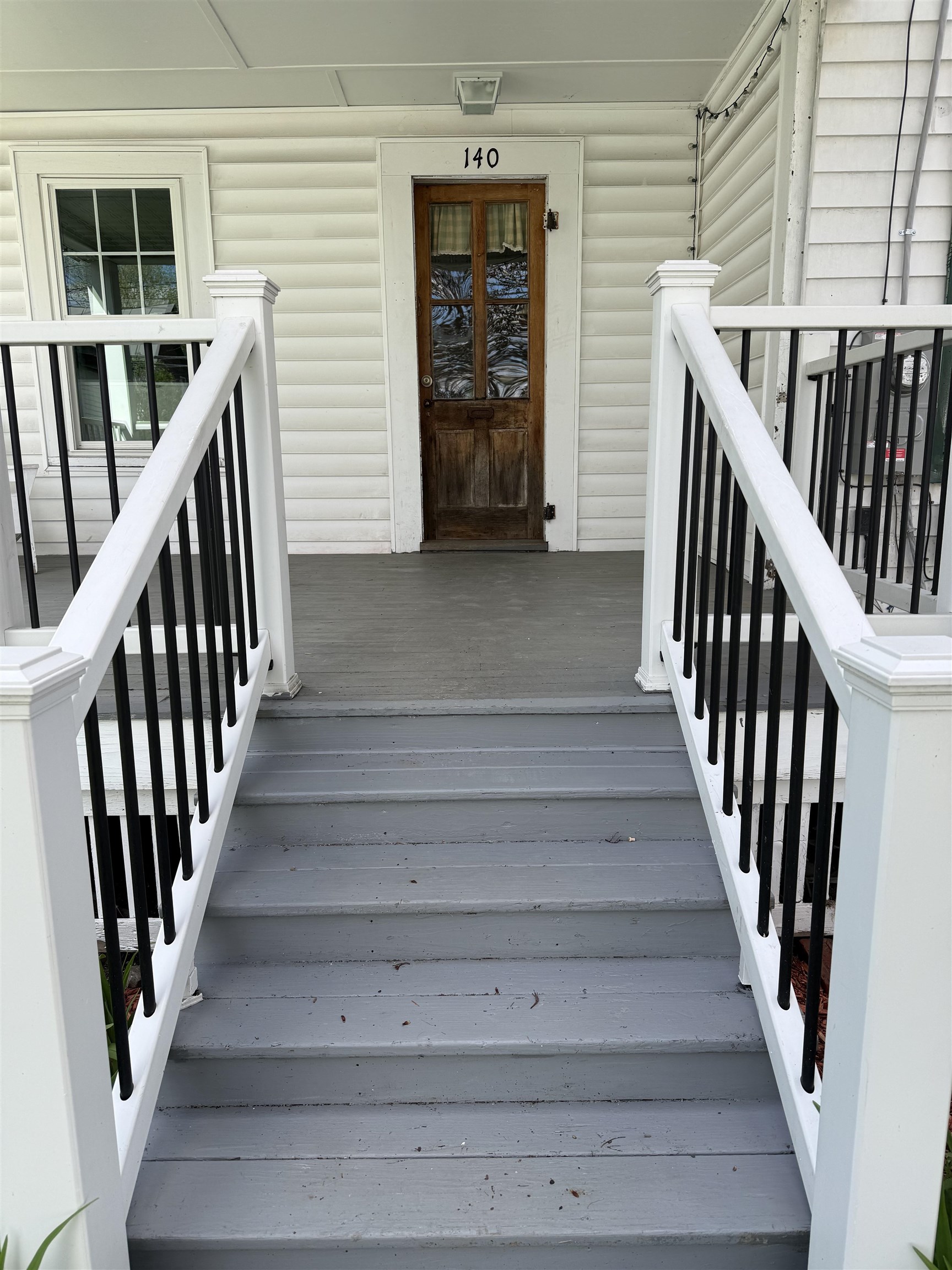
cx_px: 476
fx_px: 880
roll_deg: -0.2
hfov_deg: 56.8
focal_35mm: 24
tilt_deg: -12.0
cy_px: 635
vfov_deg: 71.6
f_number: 1.78
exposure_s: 1/909
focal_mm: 6.76
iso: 80
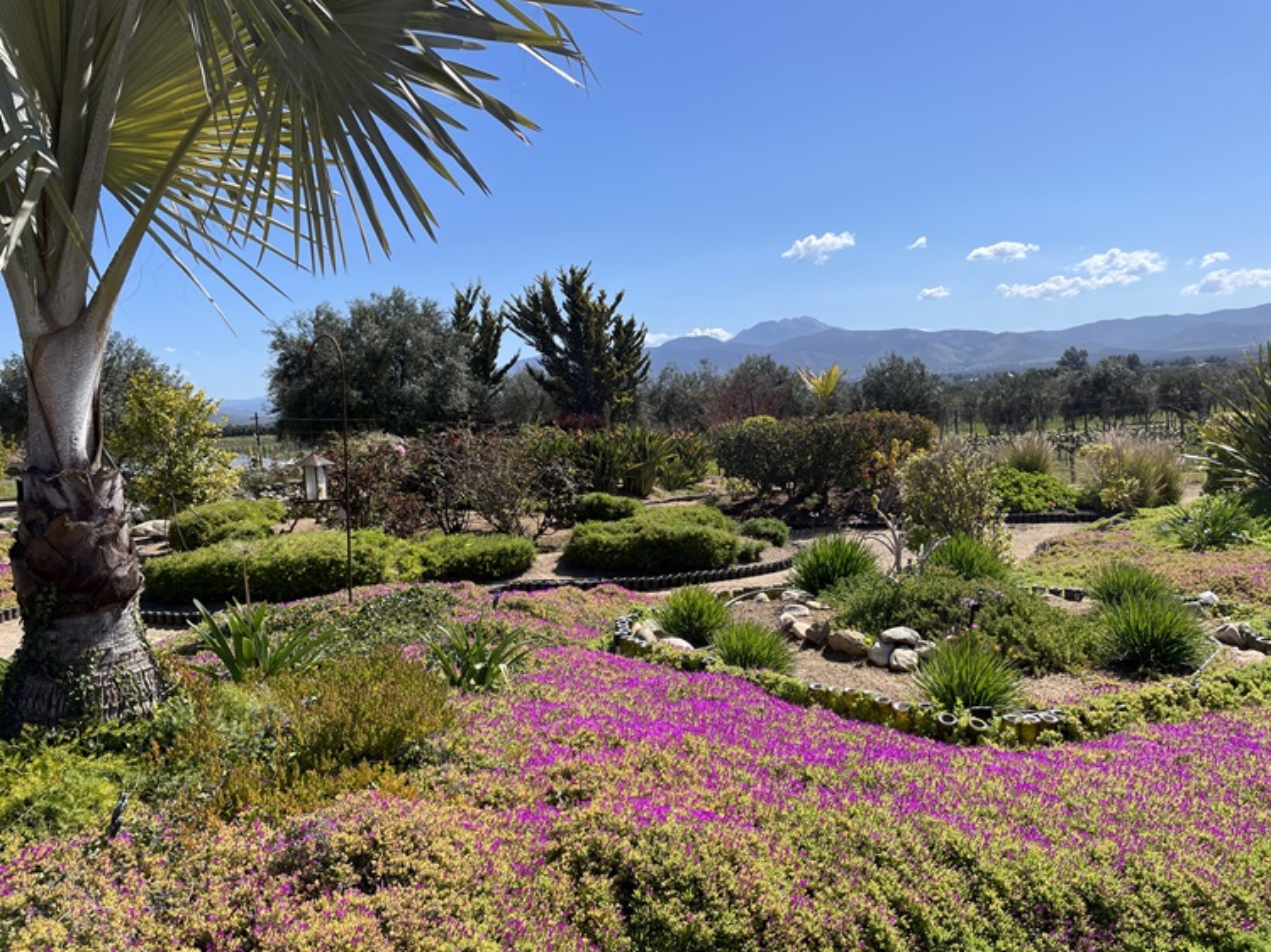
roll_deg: +4.2
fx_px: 954
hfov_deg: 67.3
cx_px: 636
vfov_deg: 53.0
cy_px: 476
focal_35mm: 26
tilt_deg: -5.1
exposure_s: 1/3861
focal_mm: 4.2
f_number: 1.6
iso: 32
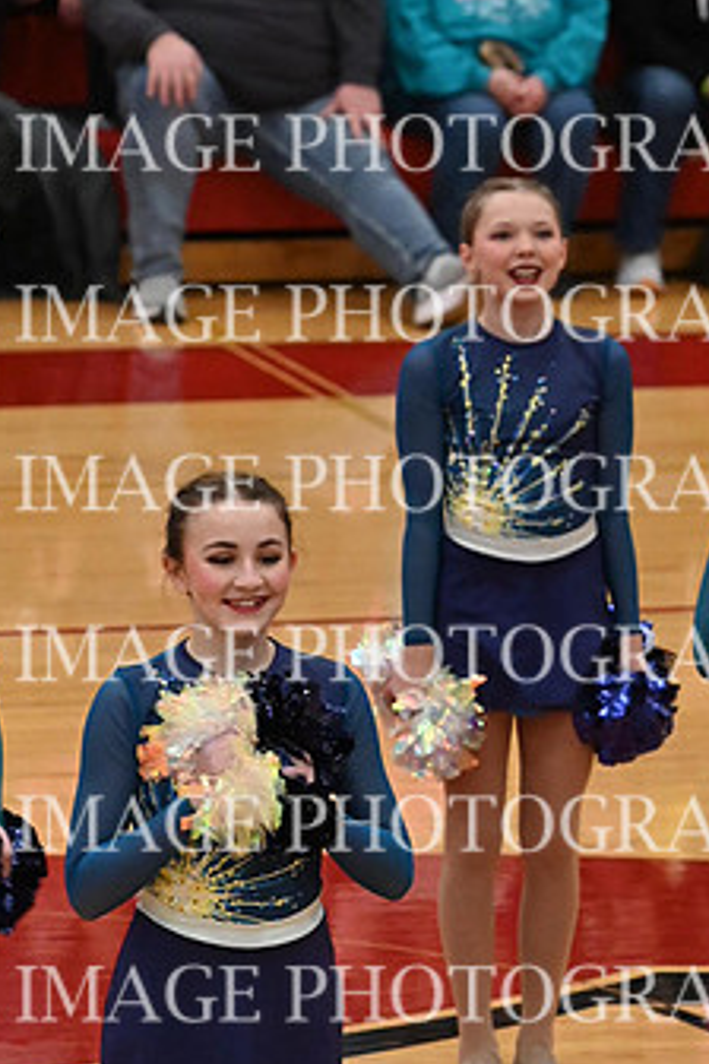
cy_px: 909
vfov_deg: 5.7
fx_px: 10723
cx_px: 264
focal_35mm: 363
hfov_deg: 3.8
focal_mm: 140
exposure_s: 1/400
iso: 6400
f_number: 4
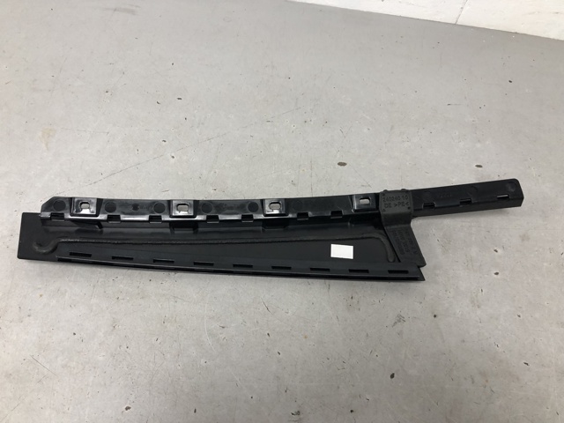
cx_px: 282
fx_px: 456
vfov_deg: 49.7
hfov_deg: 63.4
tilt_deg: -58.3
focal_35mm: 28
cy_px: 212
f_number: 1.8
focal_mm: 4
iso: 32
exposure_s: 1/25
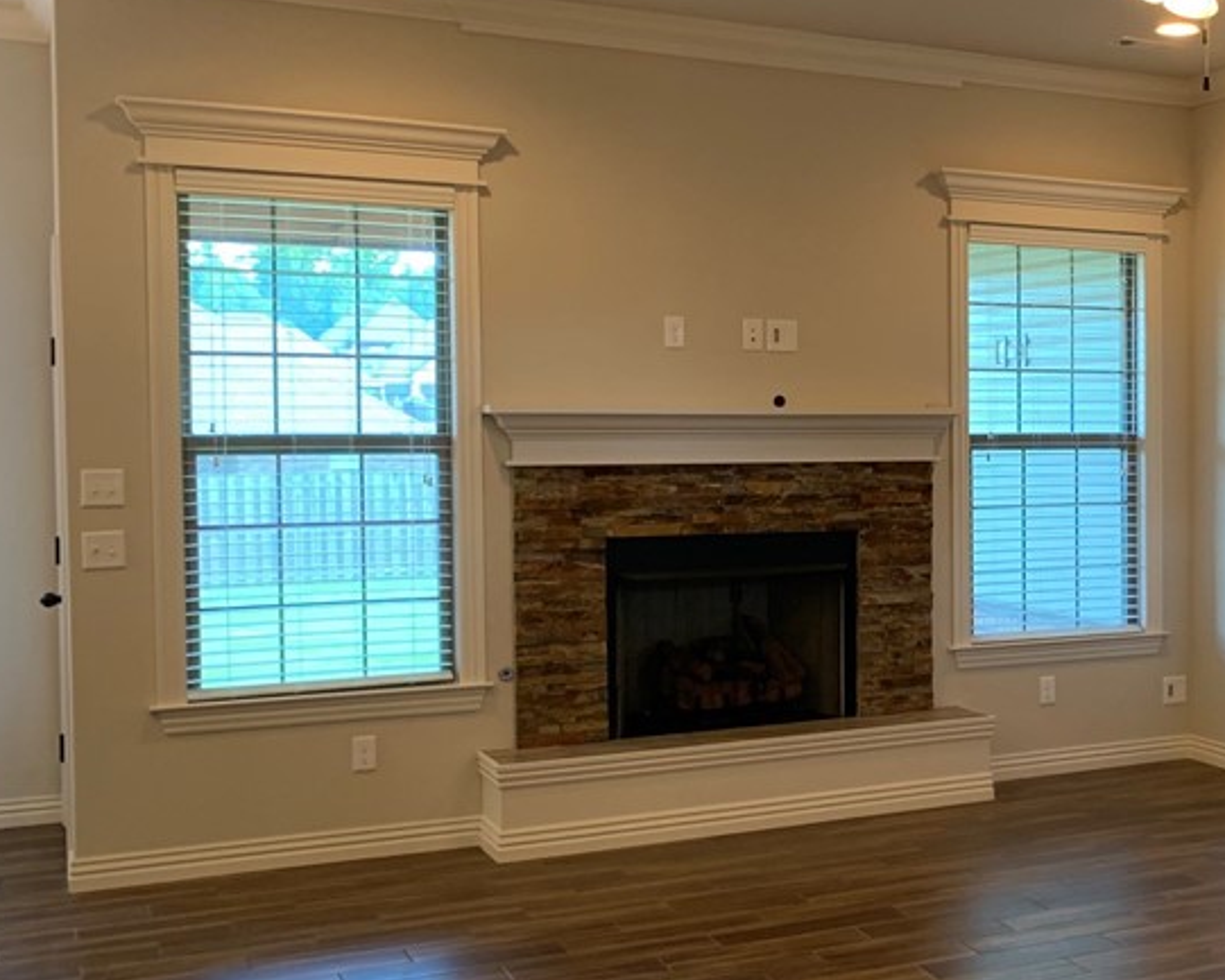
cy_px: 509
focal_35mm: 48
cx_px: 1091
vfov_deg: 31.5
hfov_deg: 36.5
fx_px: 1741
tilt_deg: -1.7
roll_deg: -0.2
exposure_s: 1/60
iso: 200
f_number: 1.8
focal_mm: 4.25
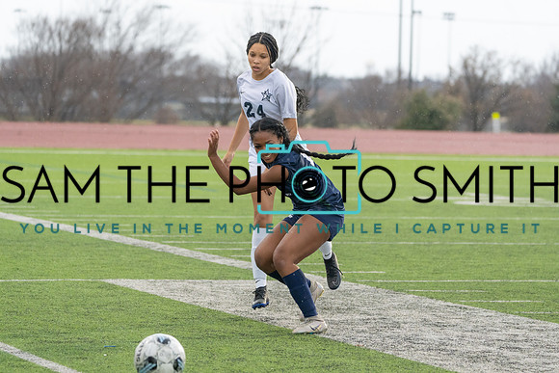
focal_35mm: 185
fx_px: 2873
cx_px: 280
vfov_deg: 7.4
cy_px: 186
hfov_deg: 11.1
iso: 2500
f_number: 5.6
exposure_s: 1/1250
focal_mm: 185
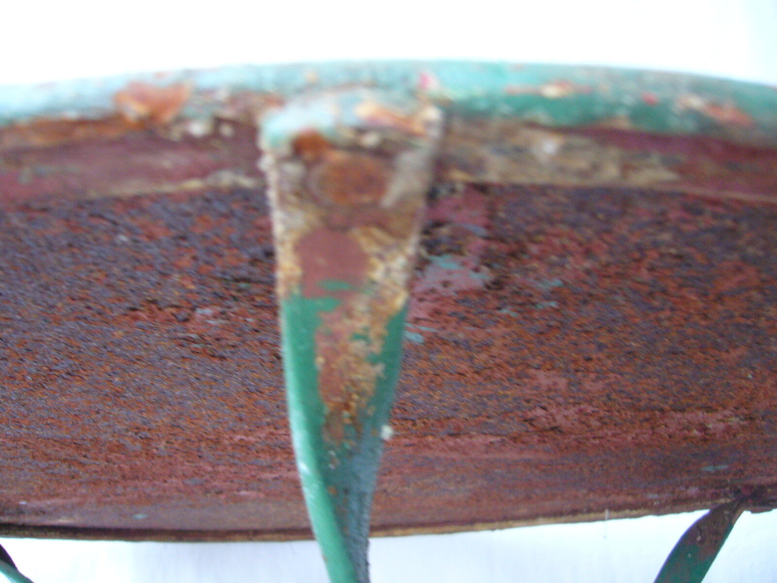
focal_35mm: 35
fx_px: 786
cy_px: 292
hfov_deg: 52.6
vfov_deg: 40.7
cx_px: 388
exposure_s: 1/8
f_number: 2.8
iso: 200
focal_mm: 5.8
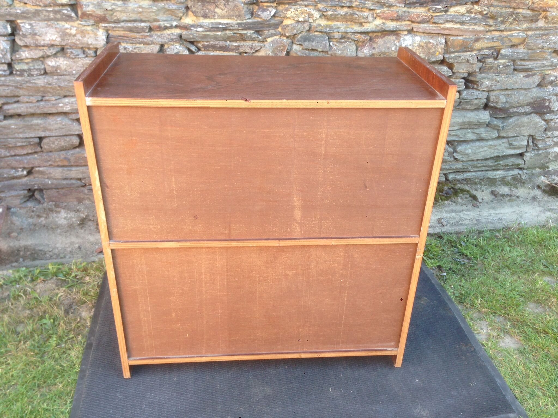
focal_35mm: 33
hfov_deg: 55.4
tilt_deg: -34.7
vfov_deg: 42.9
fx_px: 532
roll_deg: -1.0
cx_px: 279
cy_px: 209
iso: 50
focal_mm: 4.12
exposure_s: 1/40
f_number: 2.4
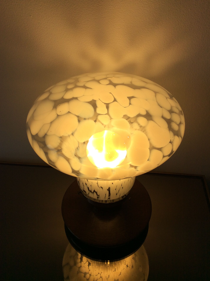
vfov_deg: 56.9
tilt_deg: -43.1
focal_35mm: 32
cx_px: 105
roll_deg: +2.1
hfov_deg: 44.1
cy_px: 140
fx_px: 260
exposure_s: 1/743
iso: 32
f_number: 2.4
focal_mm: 3.3
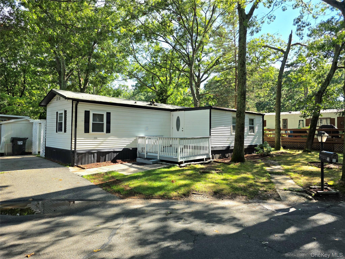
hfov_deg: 73.9
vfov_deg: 58.9
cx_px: 172
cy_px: 130
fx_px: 229
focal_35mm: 23
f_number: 1.7
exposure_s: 1/2500
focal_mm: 6.3
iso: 80
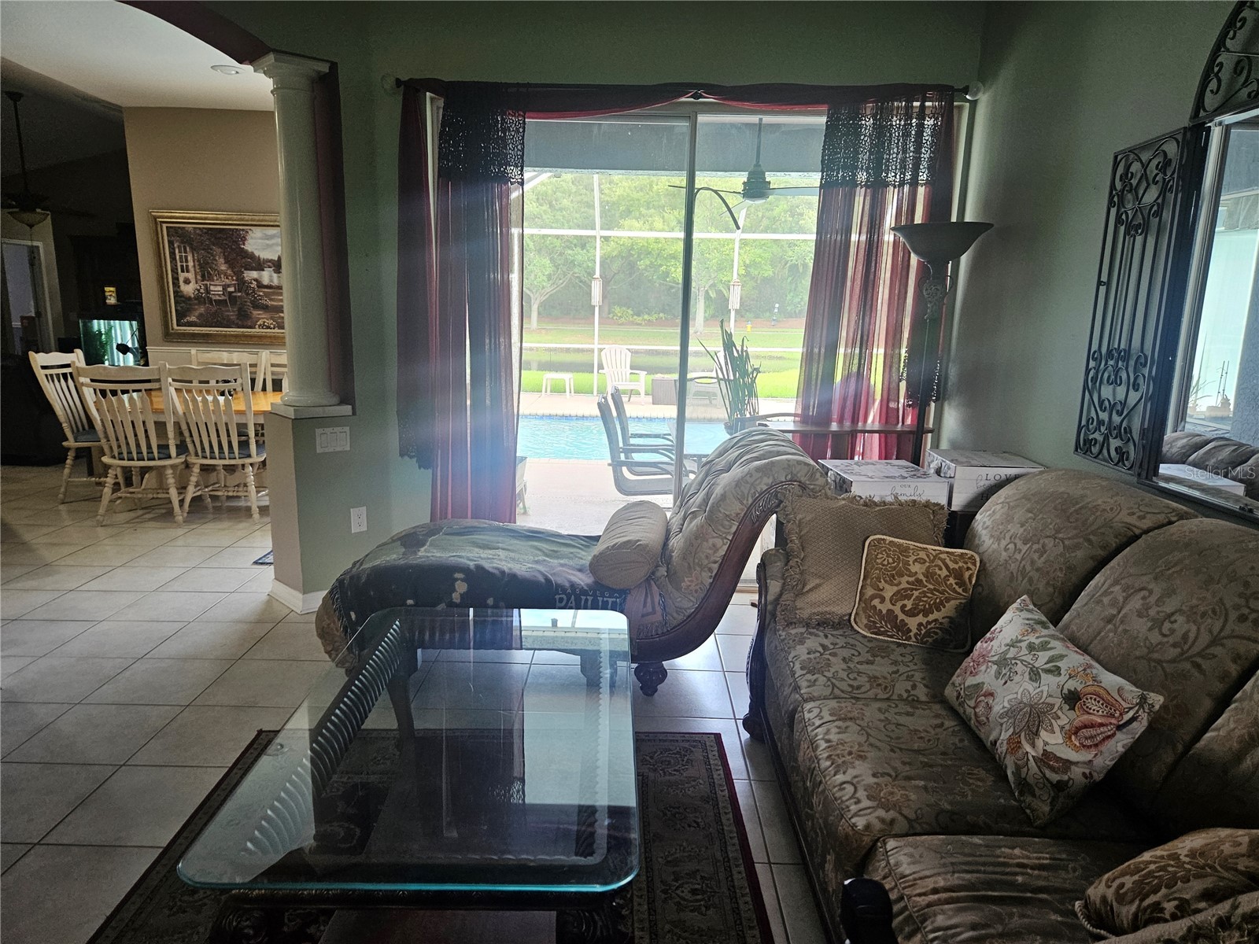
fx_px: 837
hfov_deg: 73.9
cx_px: 630
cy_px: 472
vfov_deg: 58.9
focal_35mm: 23
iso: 320
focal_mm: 5.4
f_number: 1.8
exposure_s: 1/120
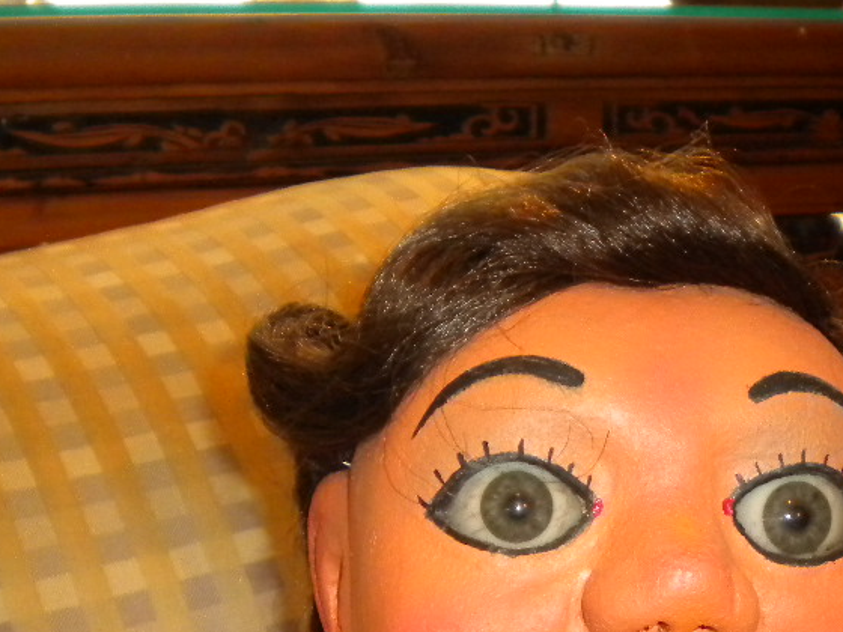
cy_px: 570
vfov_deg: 22.4
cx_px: 519
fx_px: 1559
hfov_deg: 30.2
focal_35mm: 64
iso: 400
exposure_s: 1/30
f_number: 3.1
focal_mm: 6.3
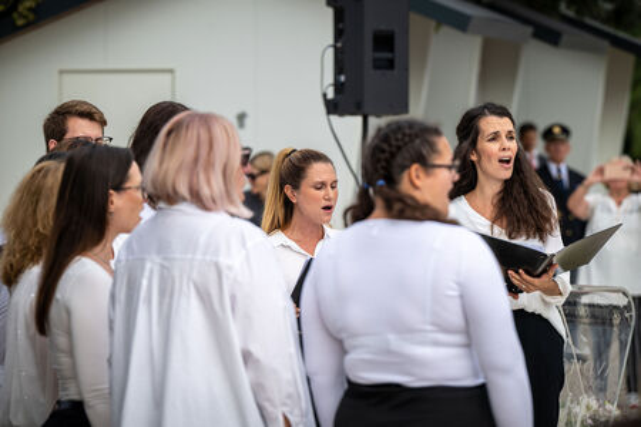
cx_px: 320
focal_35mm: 200
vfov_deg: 6.9
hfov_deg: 10.3
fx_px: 3561
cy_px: 214
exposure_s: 1/400
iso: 64
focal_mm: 200
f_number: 5
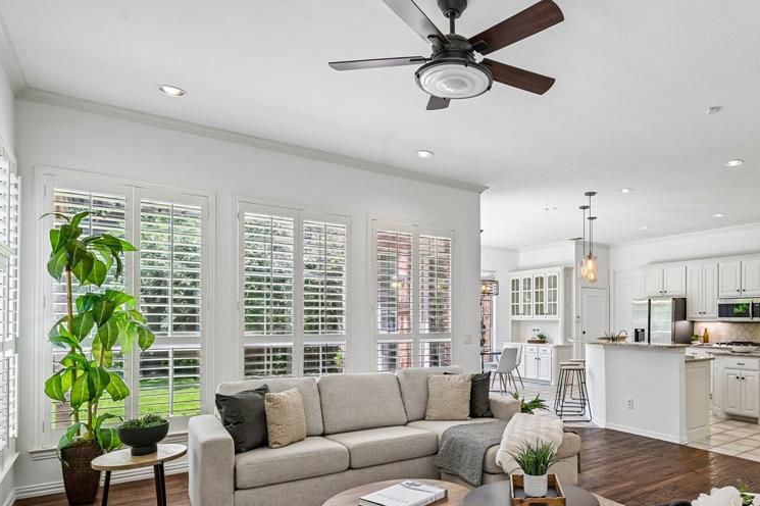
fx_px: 479
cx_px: 516
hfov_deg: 74.1
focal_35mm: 23
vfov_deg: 55.1
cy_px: 315
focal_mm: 16.5
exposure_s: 1/50
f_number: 8
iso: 400
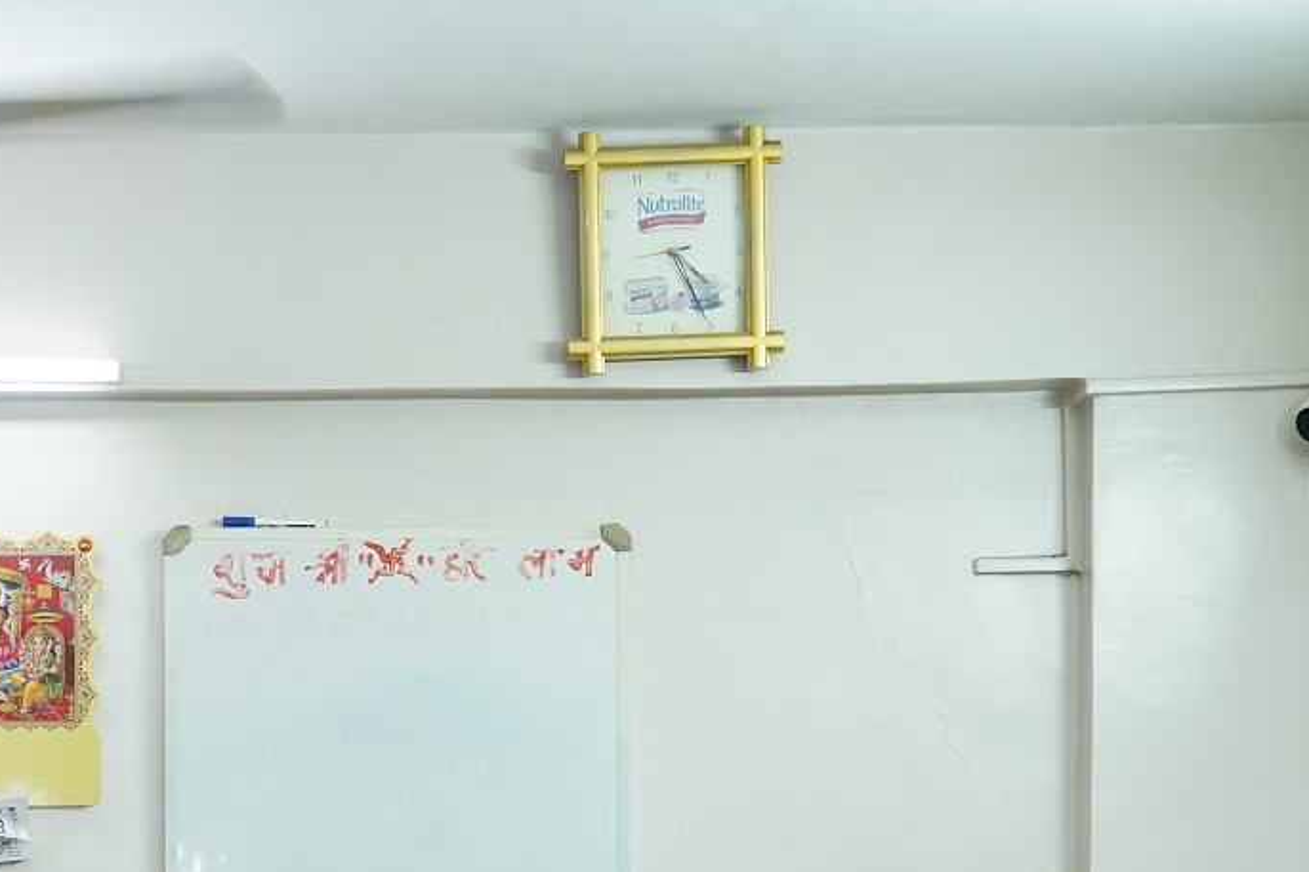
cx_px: 132
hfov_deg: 19.1
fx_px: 3817
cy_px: 1126
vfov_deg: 12.6
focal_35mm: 105
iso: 4000
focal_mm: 40
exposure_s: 1/125
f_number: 4
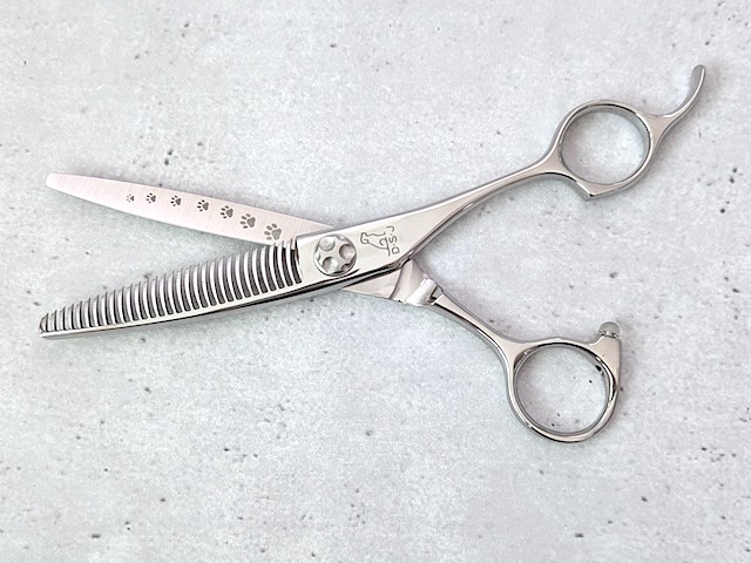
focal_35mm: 25
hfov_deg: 69.4
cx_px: 376
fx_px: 542
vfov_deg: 54.9
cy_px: 282
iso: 276
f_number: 1.89
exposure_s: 1/25
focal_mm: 5.43
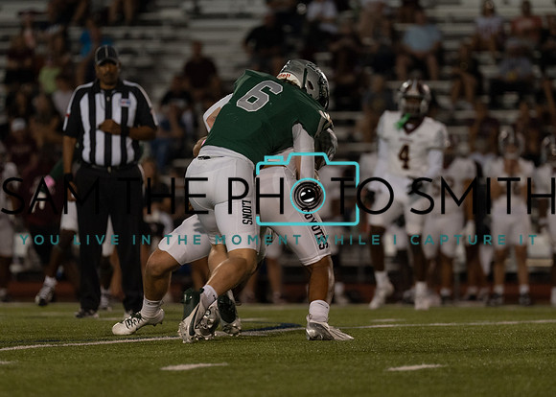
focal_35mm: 339
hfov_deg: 5.9
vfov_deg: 4.2
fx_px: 5354
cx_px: 288
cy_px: 201
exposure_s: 1/1000
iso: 1000
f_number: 2.8
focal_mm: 200
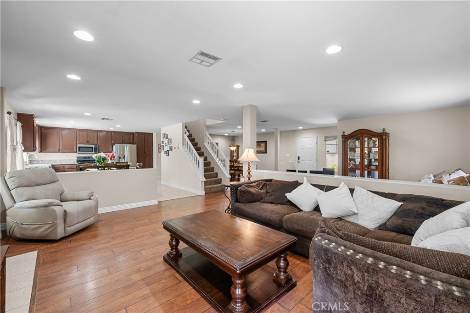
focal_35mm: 15
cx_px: 235
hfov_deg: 100.4
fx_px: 196
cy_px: 156
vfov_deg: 77.3
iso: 100
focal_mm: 15
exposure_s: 1
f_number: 9
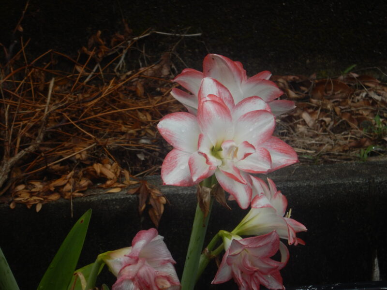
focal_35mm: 120
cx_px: 194
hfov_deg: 16.4
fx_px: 1342
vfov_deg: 12.3
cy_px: 145
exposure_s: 1/400
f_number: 4.9
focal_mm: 21.5
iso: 125
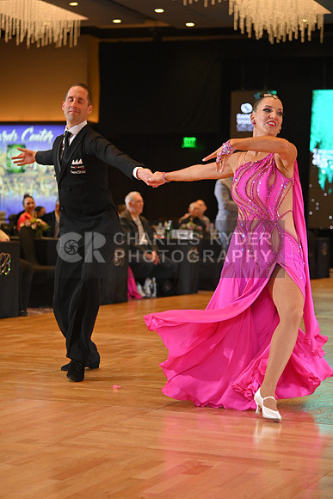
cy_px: 250
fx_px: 1192
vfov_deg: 23.6
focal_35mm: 86
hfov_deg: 15.9
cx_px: 166
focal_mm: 86
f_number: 4
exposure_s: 1/400
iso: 1600
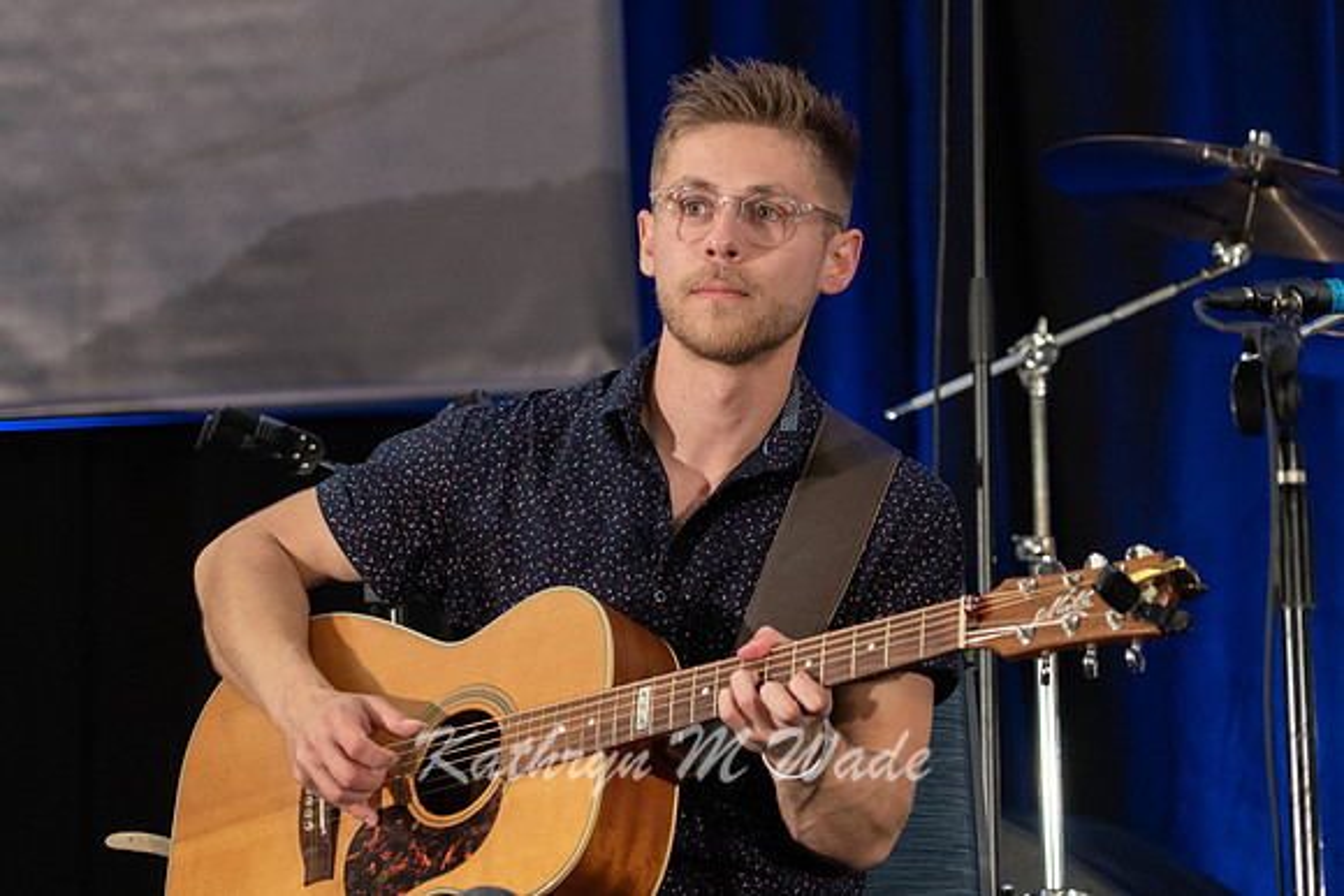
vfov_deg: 7.6
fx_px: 6759
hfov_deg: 11.4
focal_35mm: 181
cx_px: 672
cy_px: 448
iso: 5000
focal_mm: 181
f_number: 6.3
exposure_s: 1/160
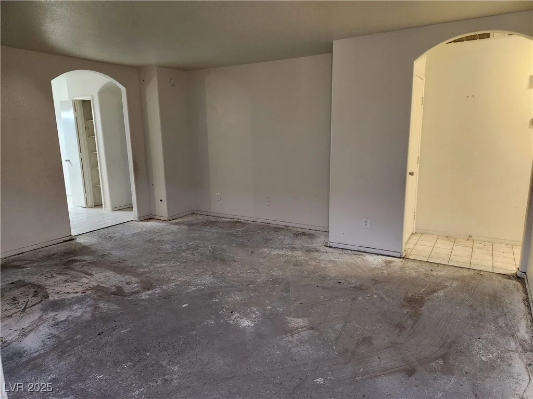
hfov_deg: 73.9
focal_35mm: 23
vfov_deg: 58.9
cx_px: 266
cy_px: 200
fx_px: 354
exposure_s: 1/120
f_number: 1.8
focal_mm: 5.4
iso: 800
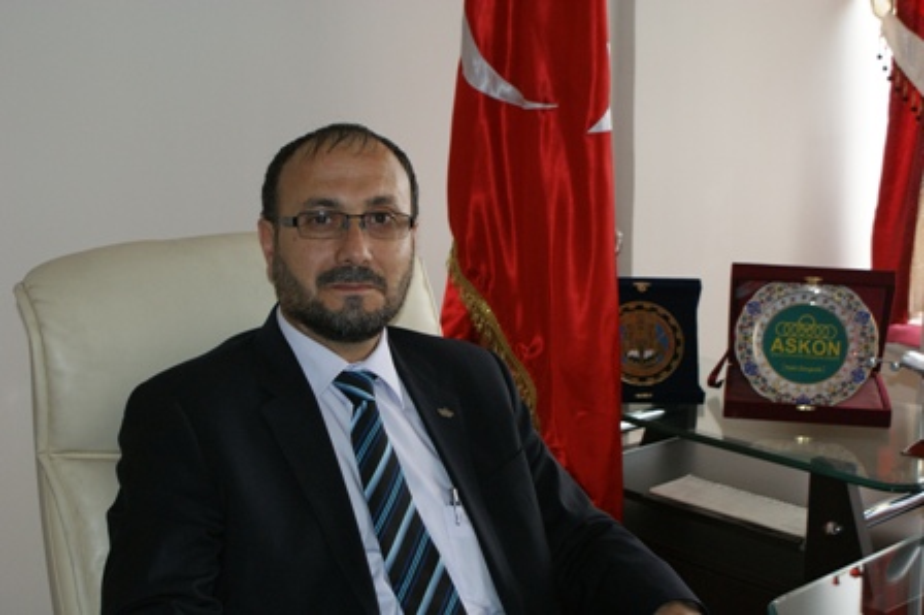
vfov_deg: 25.7
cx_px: 462
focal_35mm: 52
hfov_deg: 37.9
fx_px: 1346
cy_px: 308
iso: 400
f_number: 5.6
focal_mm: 35
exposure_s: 1/60
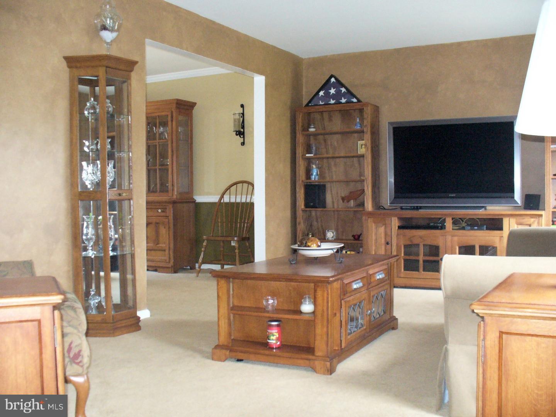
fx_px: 594
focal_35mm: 37
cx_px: 278
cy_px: 208
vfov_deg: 38.7
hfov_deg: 50.1
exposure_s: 1/30
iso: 400
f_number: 2.8
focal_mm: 6.1
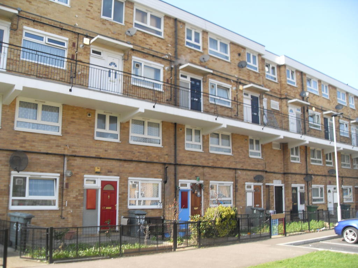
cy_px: 134
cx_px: 179
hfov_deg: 54.0
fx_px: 352
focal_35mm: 34
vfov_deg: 41.8
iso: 80
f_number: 7
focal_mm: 6.3
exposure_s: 1/60
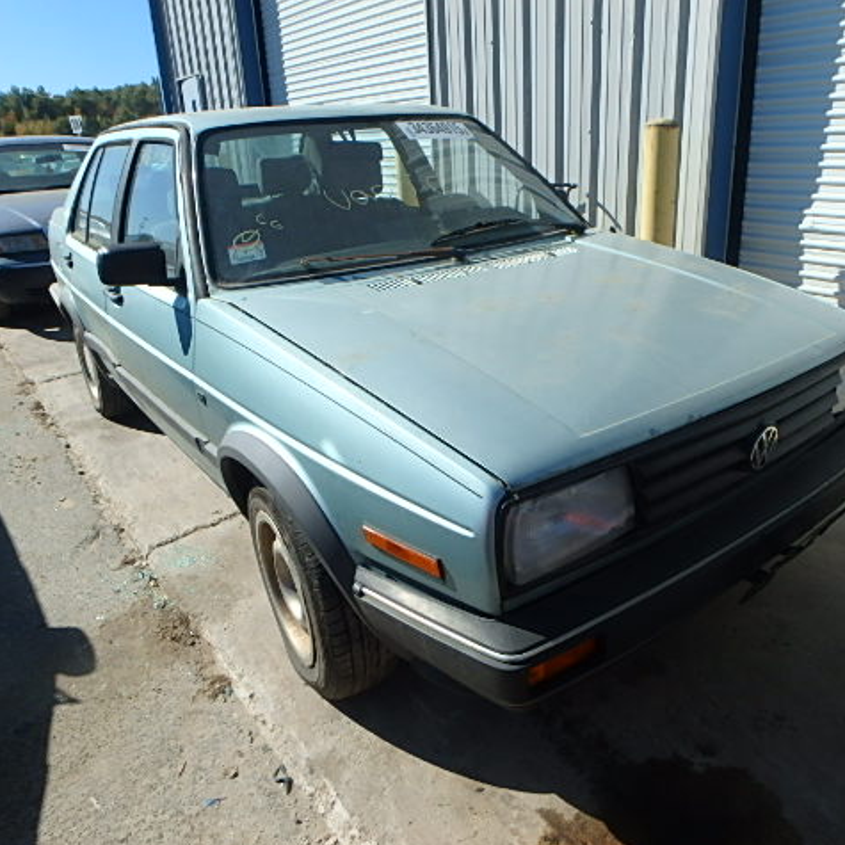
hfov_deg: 62.7
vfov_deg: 62.9
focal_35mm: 25
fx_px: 690
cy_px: 425
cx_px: 480
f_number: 6
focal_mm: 3.7
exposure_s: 1/500
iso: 125
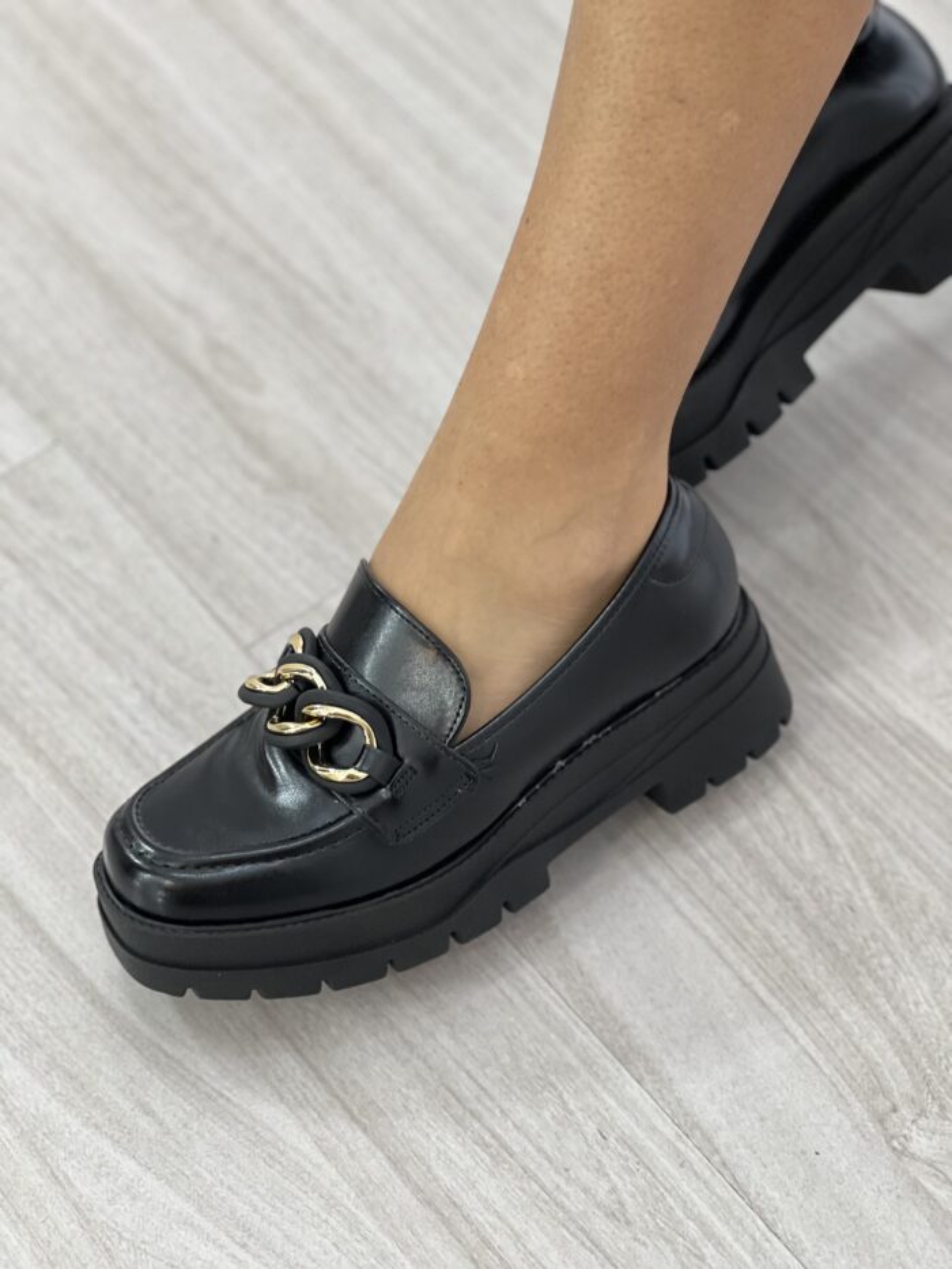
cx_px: 476
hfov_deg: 19.1
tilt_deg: -53.9
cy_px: 634
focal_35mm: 77
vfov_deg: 25.3
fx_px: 2823
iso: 160
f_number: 2.8
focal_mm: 9
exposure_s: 1/120
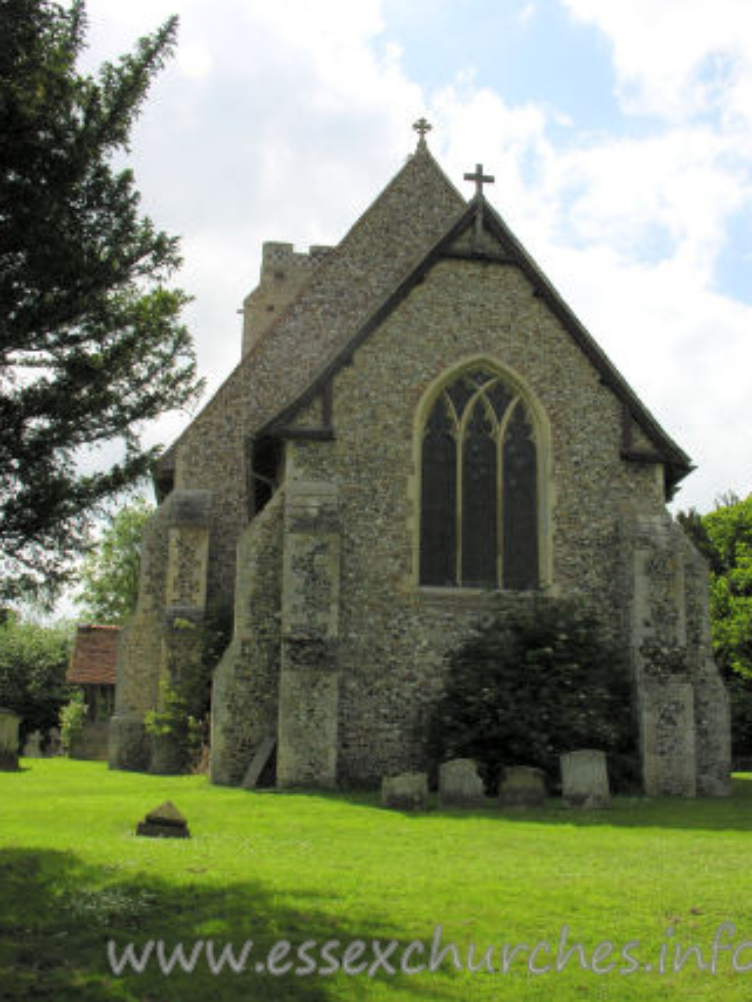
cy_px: 475
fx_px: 1246
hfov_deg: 33.6
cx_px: 397
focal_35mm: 43
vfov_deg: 43.8
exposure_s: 1/199
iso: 50
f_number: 6.5
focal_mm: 10.2
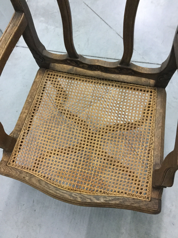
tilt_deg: -71.9
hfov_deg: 45.4
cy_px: 119
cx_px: 89
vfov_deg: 58.4
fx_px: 213
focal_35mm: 31
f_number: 2.4
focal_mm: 3.3
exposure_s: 1/25
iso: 200
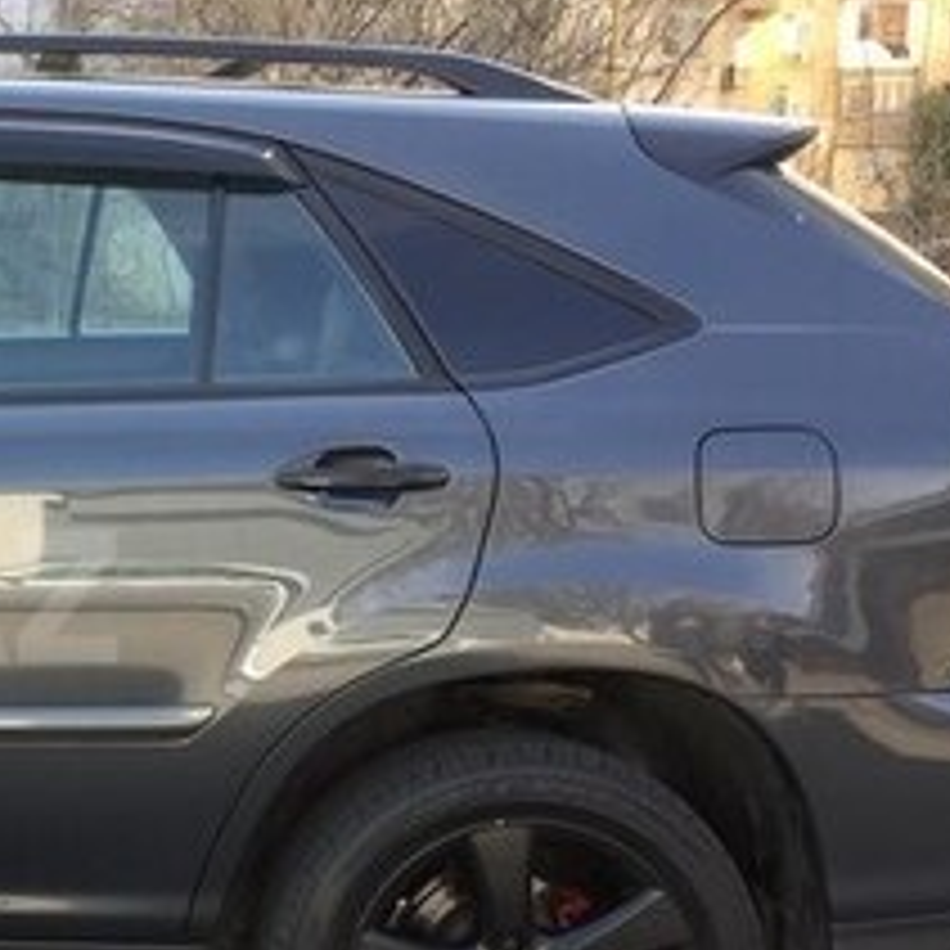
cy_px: 597
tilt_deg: -10.1
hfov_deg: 19.6
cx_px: -342
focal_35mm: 80
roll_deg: -2.0
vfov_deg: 21.6
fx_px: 2484
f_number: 2.2
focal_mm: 4.15
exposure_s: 1/175
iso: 32
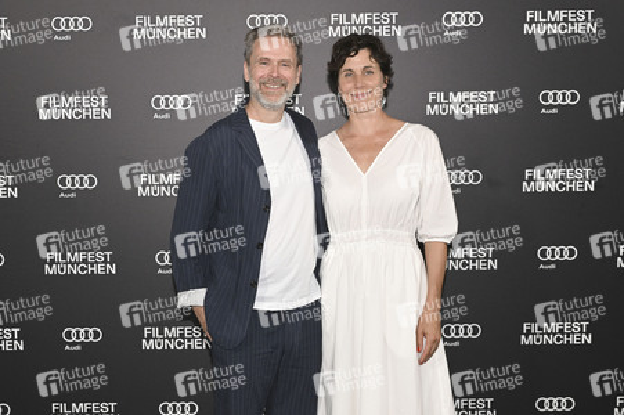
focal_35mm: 36
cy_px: 208
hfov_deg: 53.2
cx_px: 312
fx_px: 624
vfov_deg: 36.8
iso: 1600
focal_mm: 36
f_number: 5.6
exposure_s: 1/200
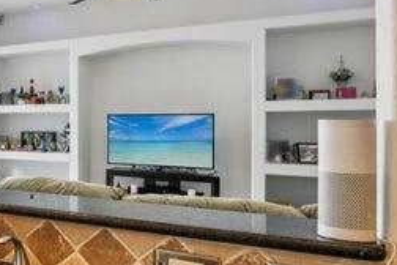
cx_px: -148
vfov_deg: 33.4
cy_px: 128
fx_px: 441
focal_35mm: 40
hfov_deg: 32.5
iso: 400
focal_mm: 14
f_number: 8
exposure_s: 1/13
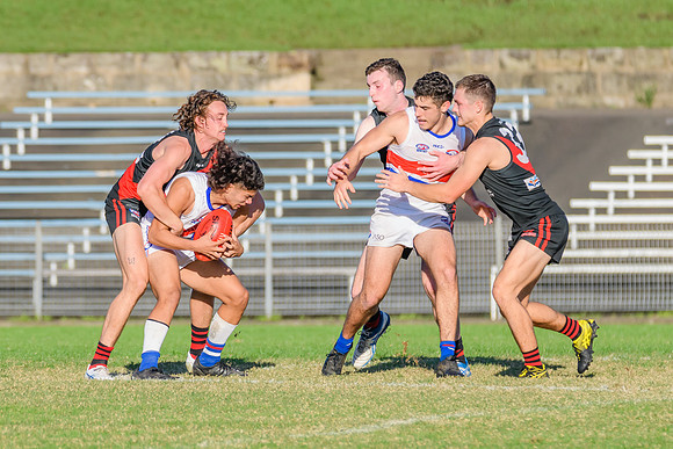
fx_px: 13298
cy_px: 252
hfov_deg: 2.9
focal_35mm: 711
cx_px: 231
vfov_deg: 1.9
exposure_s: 1/2000
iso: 800
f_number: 7.1
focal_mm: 360
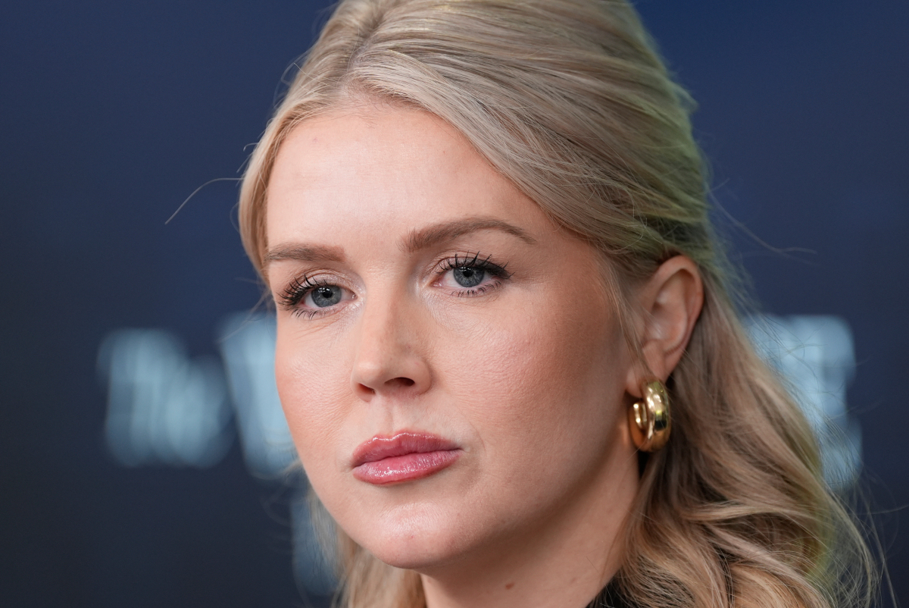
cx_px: 454
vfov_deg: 4.6
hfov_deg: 6.9
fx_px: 7580
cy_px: 304
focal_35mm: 300
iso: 800
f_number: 3.2
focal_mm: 200
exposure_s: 1/250
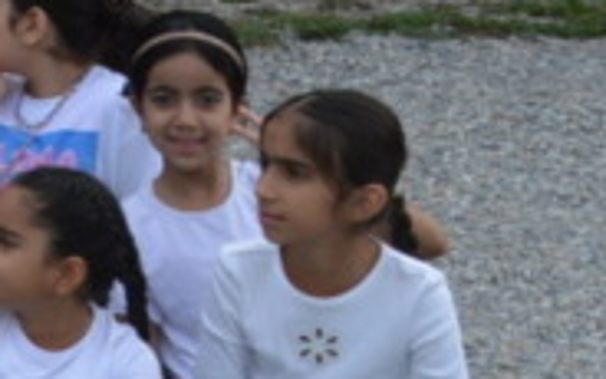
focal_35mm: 234
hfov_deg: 7.9
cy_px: -318
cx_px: -1107
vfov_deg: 5.5
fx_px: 3865
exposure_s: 1/160
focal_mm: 22
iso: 100
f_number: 6.3
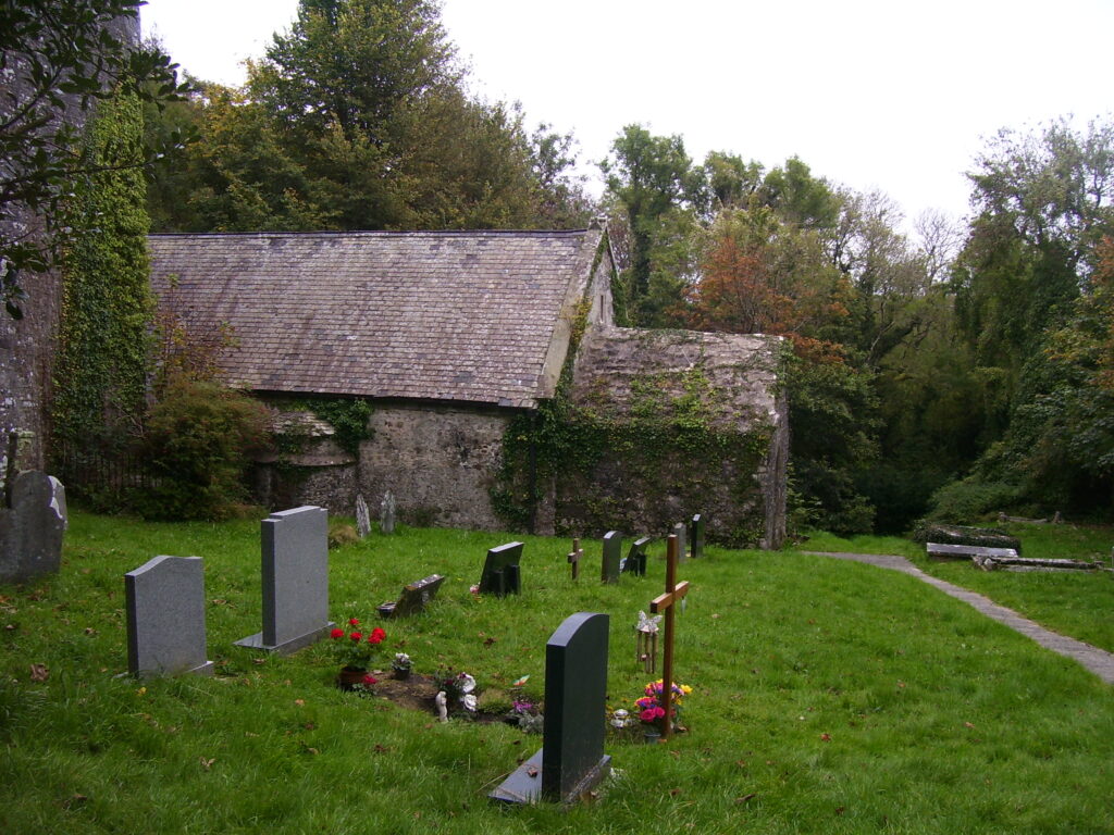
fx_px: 1094
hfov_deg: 54.0
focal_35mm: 34
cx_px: 557
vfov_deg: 41.8
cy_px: 418
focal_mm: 5.6
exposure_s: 1/60
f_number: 2.7
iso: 80
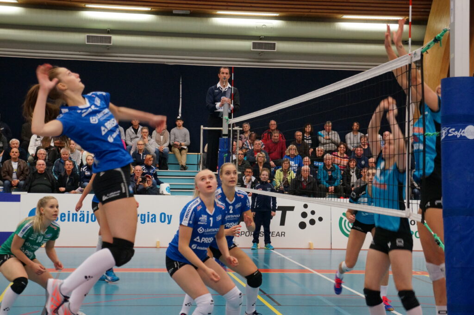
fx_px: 1045
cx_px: 237
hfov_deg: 25.5
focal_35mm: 80
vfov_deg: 17.1
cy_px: 158
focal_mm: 53
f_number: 5
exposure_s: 1/160
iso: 2000
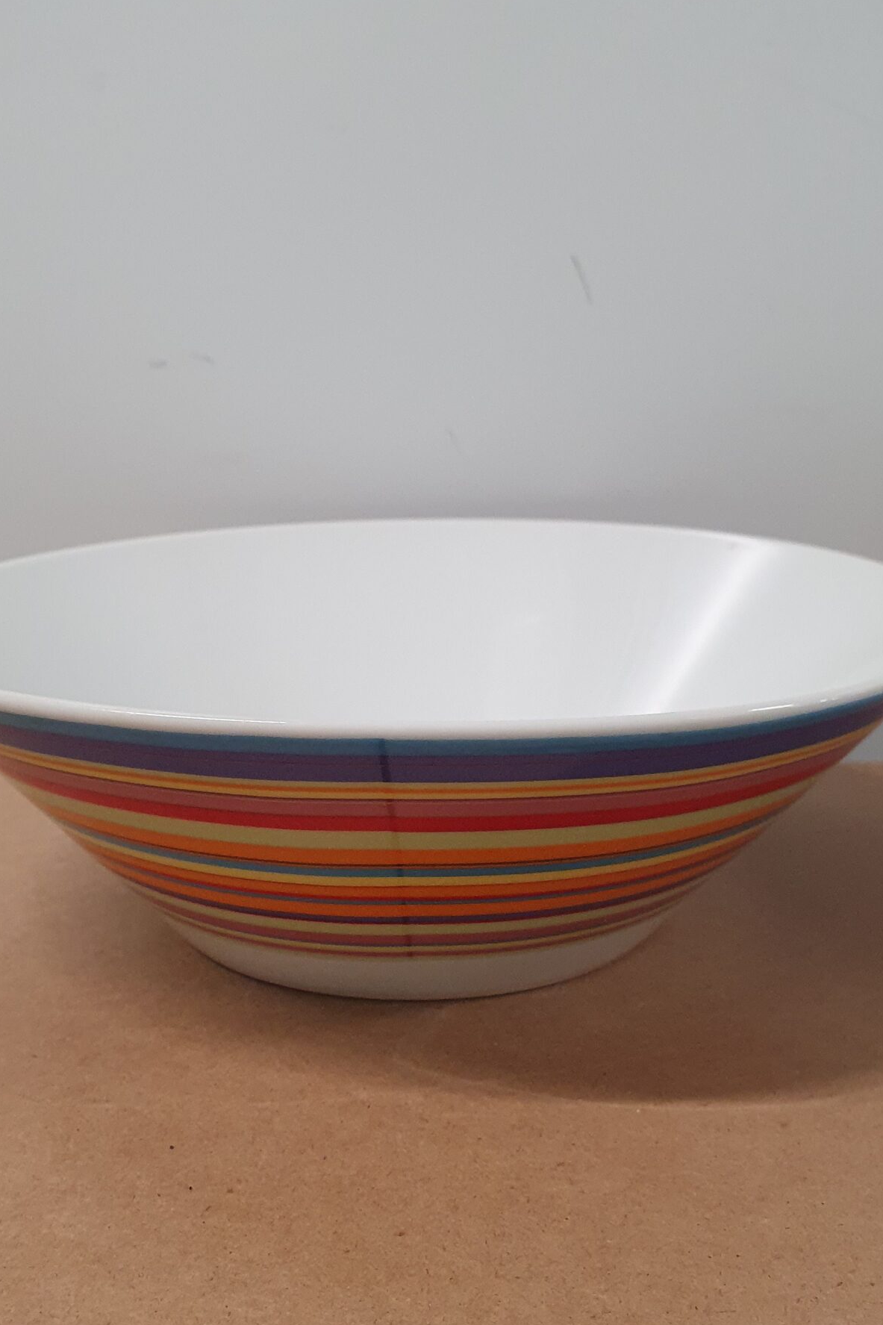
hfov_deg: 34.2
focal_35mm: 39
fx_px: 1435
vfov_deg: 49.6
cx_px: 421
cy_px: 653
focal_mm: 4.32
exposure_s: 1/50
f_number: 2.4
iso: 200
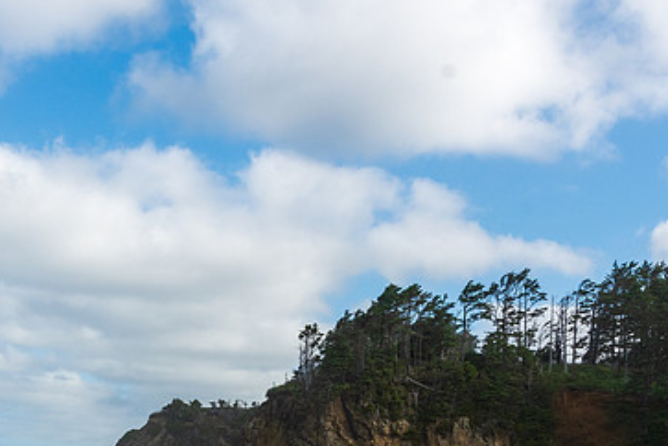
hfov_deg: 29.4
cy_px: 500
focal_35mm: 68
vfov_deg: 19.1
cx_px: 214
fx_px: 1262
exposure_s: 1/500
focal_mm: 20
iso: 140
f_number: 8
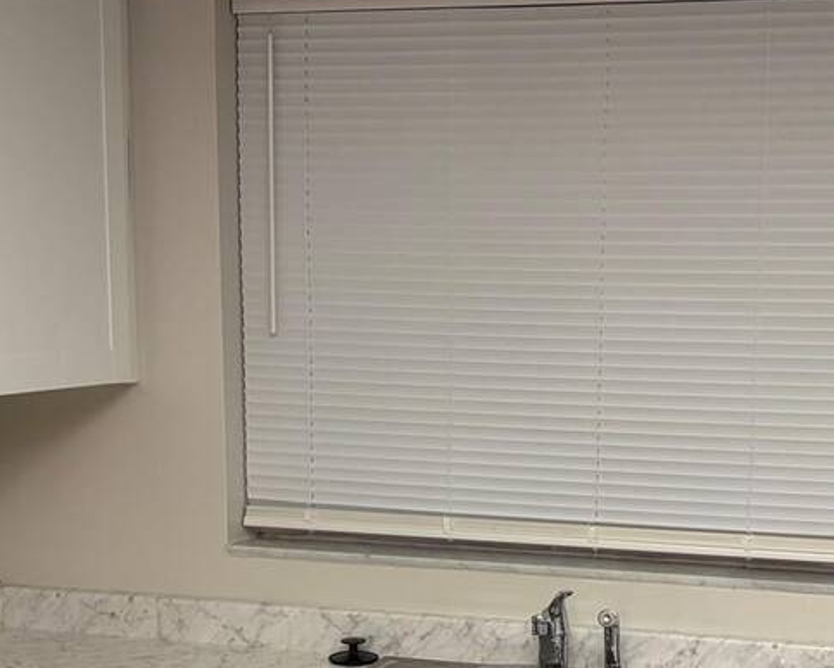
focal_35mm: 63
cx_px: 537
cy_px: 533
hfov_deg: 29.8
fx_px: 1556
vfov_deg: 23.9
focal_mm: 5.96
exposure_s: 1/60
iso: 125
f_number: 1.6
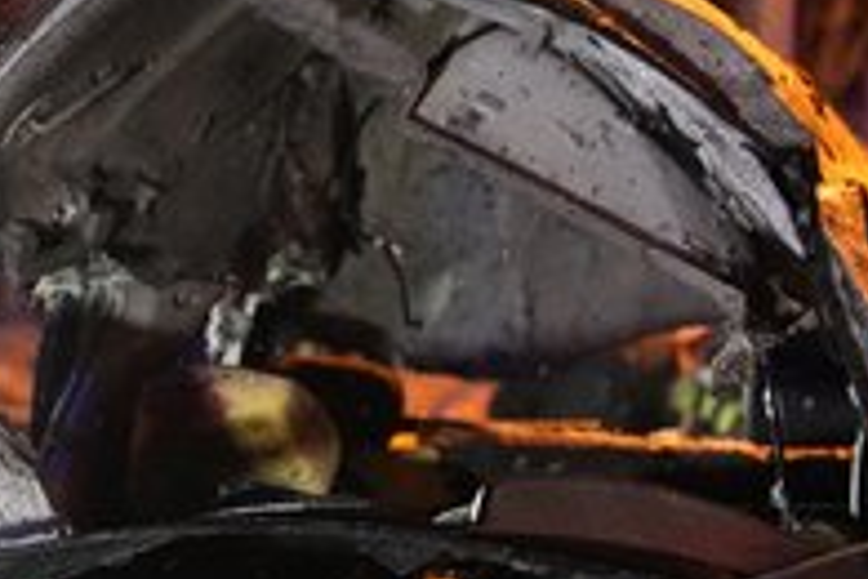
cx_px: 249
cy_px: 452
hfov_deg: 15.6
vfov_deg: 10.4
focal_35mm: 131
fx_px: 3158
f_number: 2.8
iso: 12800
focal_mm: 64
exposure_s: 1/125
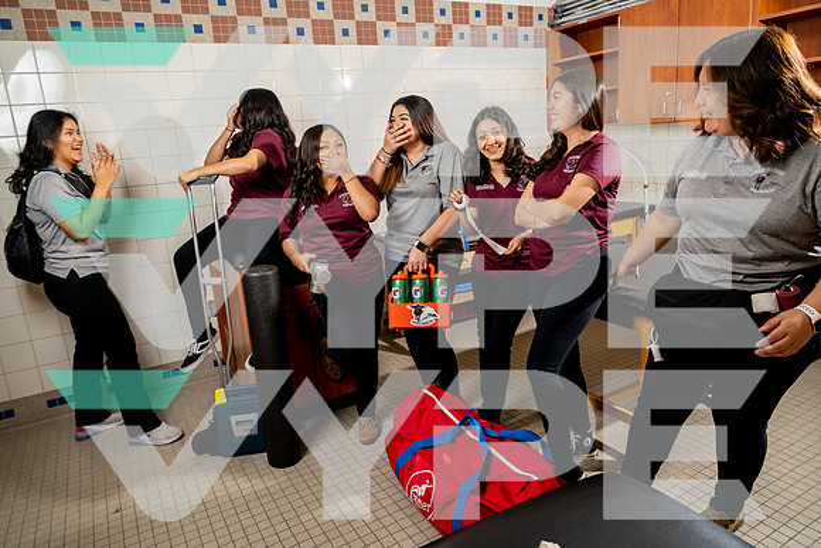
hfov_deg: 73.7
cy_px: 274
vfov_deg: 53.2
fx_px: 547
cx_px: 410
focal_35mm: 24
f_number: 6.3
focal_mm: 24
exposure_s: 1/250
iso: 250
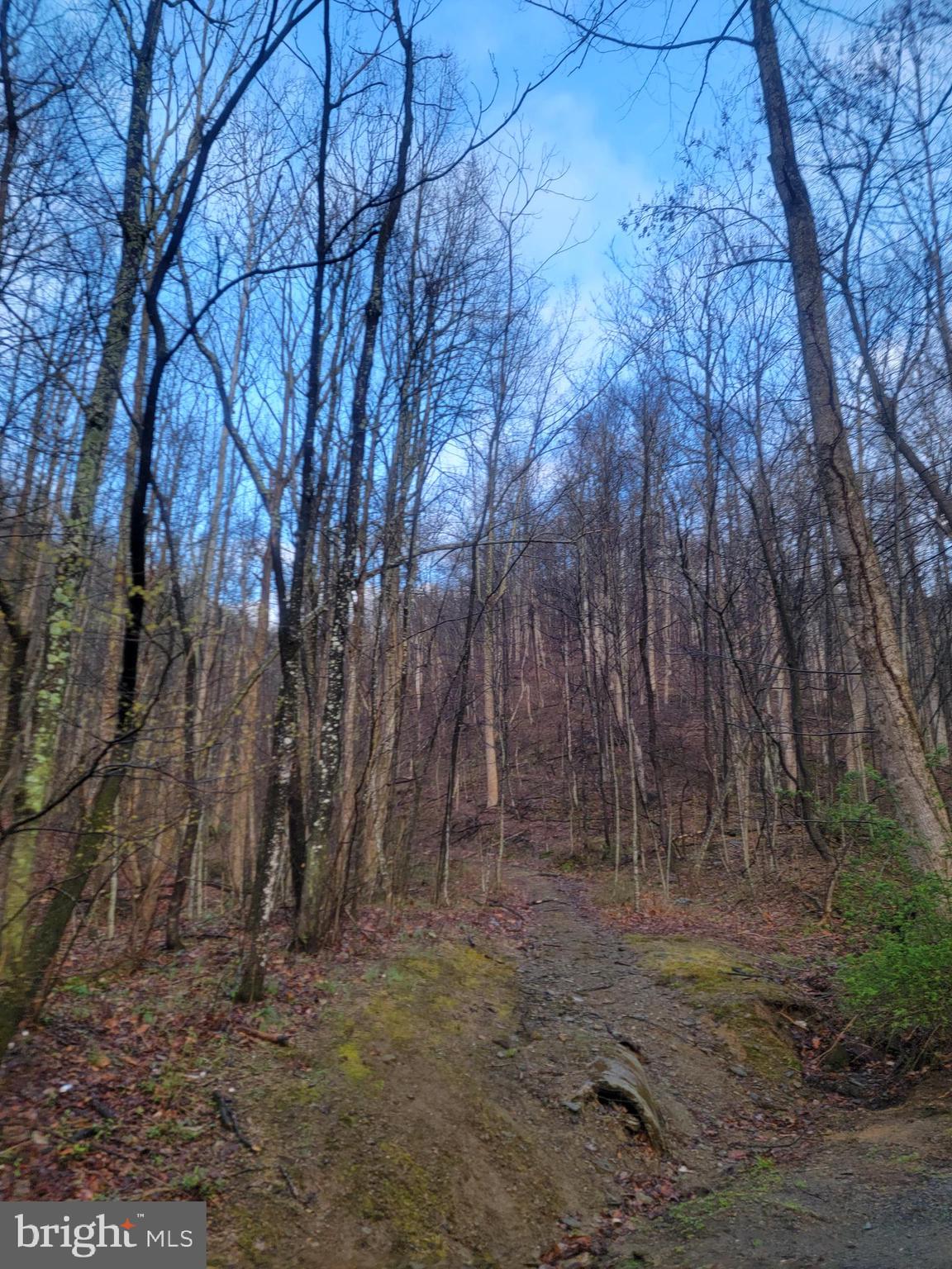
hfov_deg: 56.8
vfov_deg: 71.6
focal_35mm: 24
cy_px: 634
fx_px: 880
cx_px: 476
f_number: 1.8
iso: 32
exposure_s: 1/120
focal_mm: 6.7
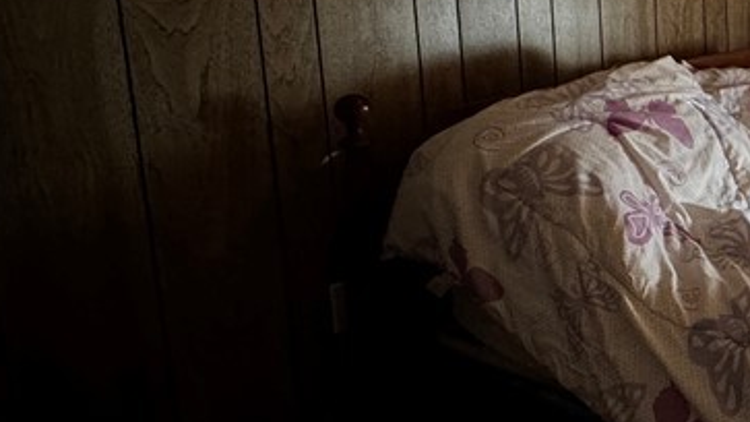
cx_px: 965
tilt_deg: -11.0
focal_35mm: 43
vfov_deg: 26.7
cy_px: 35
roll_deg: +0.1
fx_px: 855
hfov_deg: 34.3
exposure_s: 1/60
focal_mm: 2.22
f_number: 2.2
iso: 500
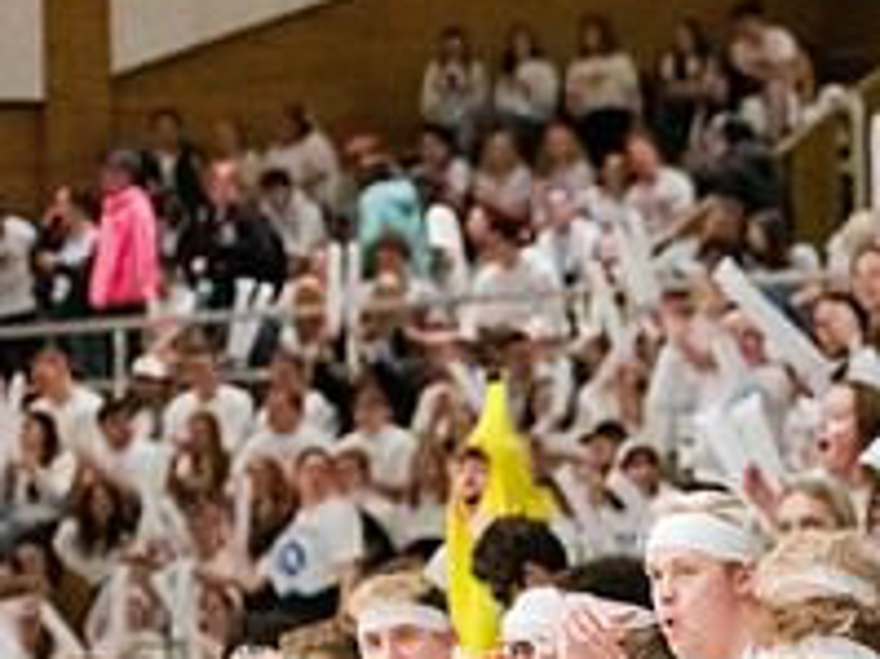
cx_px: 1176
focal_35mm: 196
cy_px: 582
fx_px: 4980
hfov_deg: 9.9
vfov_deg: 7.6
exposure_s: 1/1000
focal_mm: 70
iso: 20000
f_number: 2.8
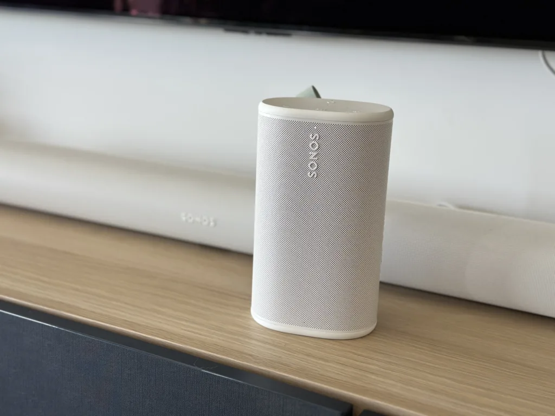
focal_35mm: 48
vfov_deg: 30.3
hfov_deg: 39.7
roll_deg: -2.5
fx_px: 770
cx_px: 278
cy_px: 208
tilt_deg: -16.0
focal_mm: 6.86
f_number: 1.78
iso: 100
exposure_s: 1/121
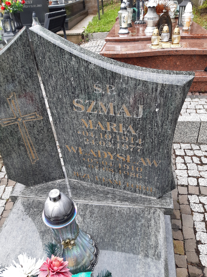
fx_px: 207
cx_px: 104
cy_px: 138
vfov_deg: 67.3
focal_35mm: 26
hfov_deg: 53.1
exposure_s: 1/328
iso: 40
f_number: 1.7
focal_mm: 3.92
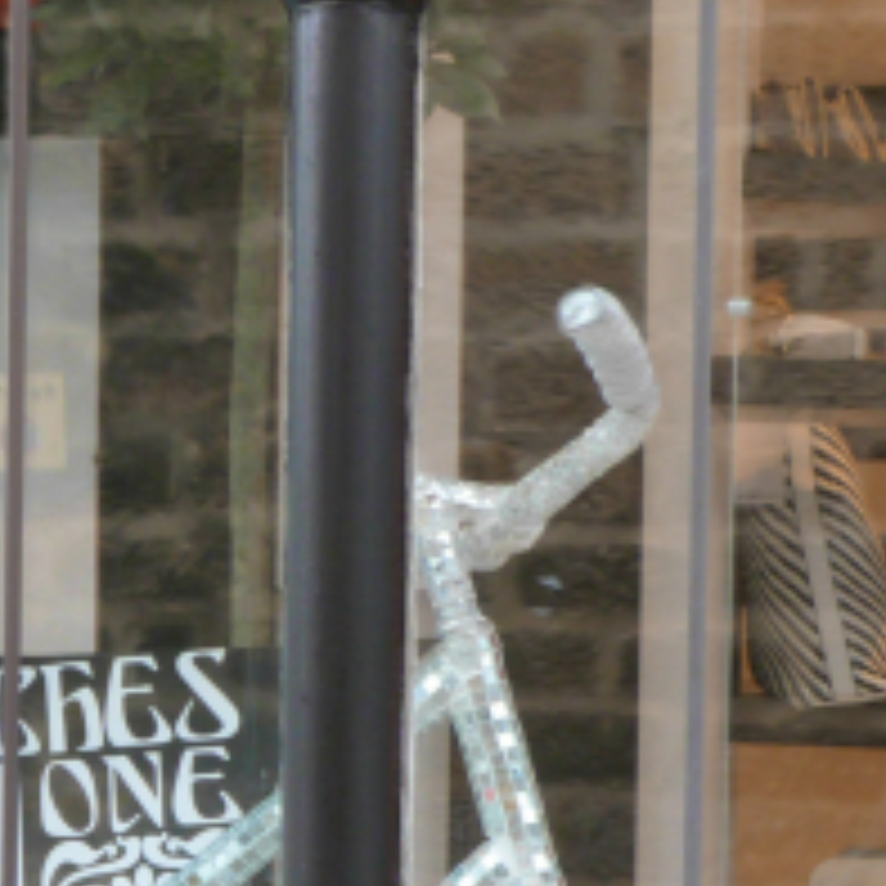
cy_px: 978
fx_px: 3678
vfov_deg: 13.5
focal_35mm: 127
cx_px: 119
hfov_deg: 13.6
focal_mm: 7.1
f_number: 3.1
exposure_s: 1/30
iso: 100
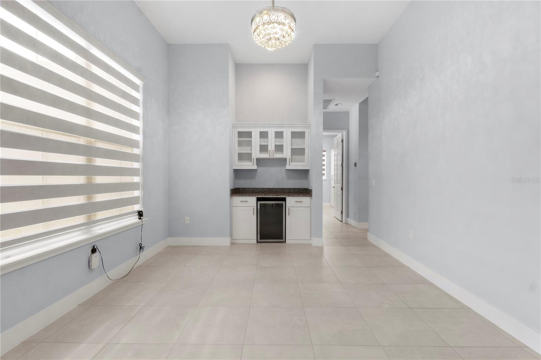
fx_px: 225
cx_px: 270
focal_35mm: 15
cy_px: 180
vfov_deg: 77.3
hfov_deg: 100.4
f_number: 9
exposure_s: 1/4
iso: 100
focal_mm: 10
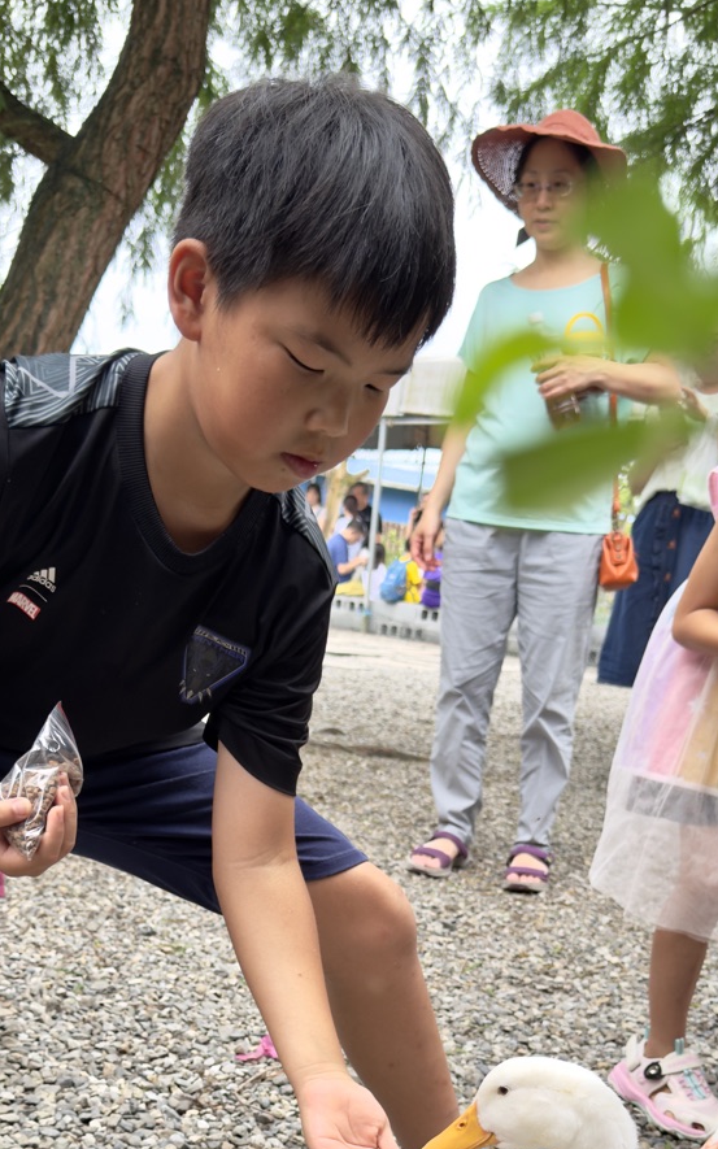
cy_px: 948
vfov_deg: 41.3
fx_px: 1440
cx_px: 362
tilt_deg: -14.3
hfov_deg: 28.0
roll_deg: -7.0
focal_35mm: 46
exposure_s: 1/469
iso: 64
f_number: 1.78
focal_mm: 6.76
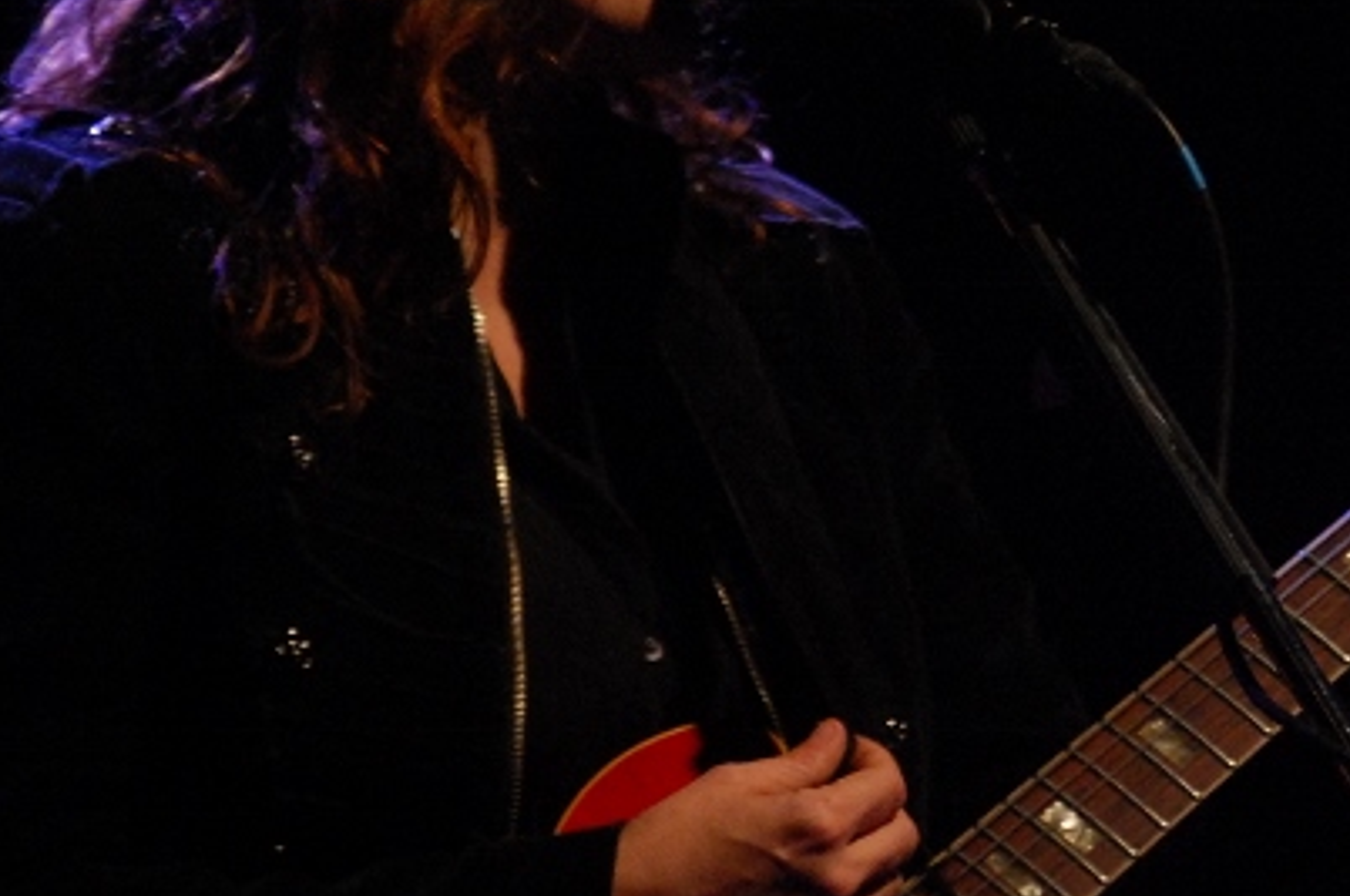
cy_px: 47
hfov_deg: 4.1
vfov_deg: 2.7
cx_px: 934
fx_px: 19027
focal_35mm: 508
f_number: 4.8
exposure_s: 1/80
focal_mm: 170
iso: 1600
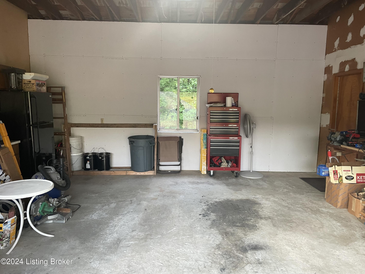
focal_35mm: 26
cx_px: 182
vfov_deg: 53.1
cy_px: 137
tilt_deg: -8.4
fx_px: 274
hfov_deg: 67.3
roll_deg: -1.5
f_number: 1.6
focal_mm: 4.2
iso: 200
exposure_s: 1/60
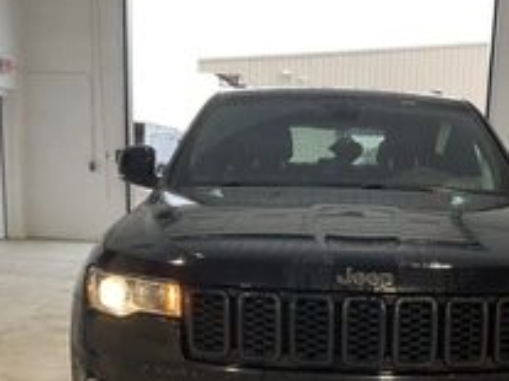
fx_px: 823
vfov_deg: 25.3
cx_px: 322
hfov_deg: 34.2
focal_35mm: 56
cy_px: 337
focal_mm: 3
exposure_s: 1/122
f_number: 1.8
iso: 64
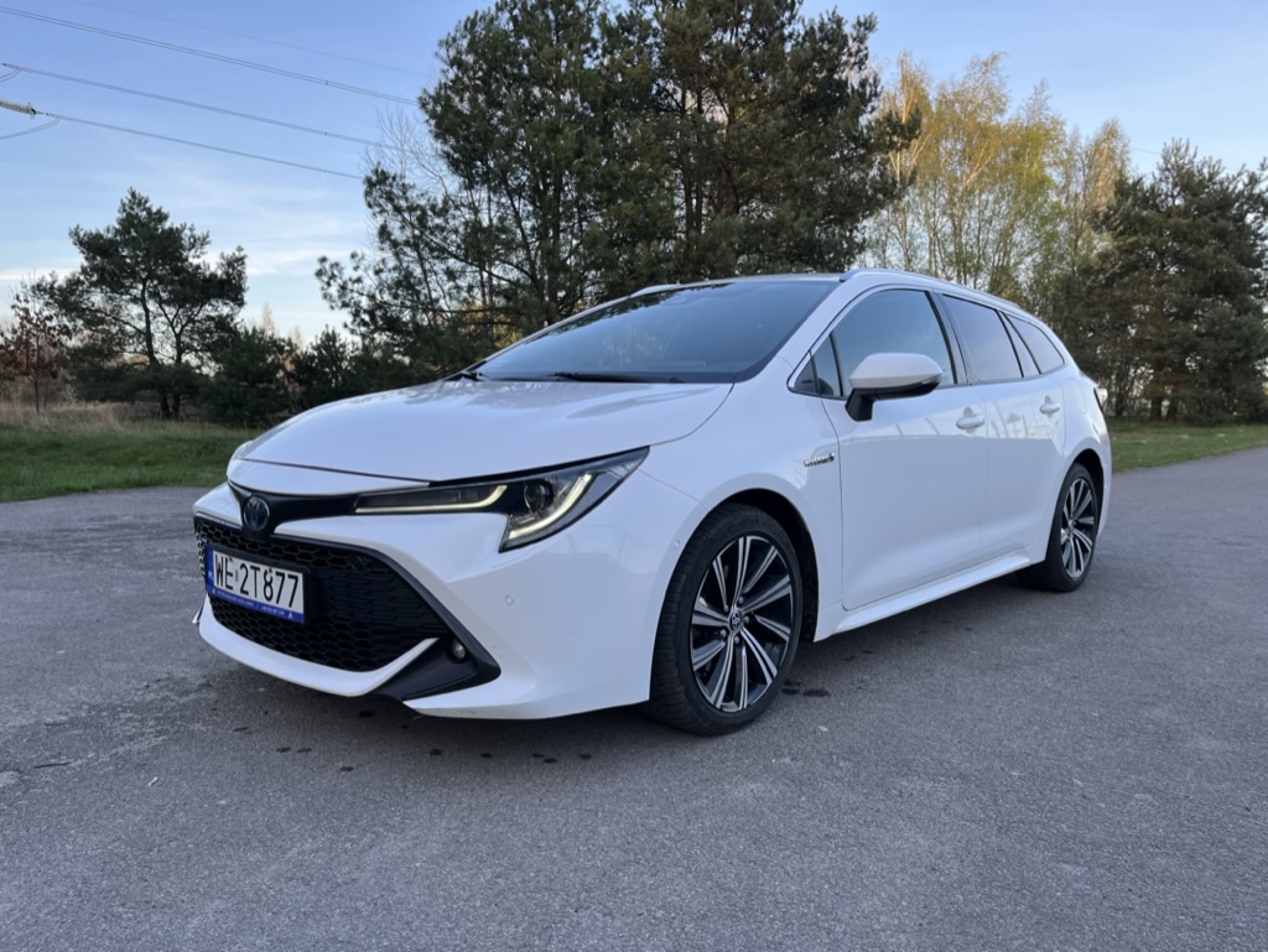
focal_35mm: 26
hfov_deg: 67.3
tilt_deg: -4.3
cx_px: 634
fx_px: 953
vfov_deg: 53.1
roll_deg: -1.3
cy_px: 476
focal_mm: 5.1
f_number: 1.6
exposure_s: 1/380
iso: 50
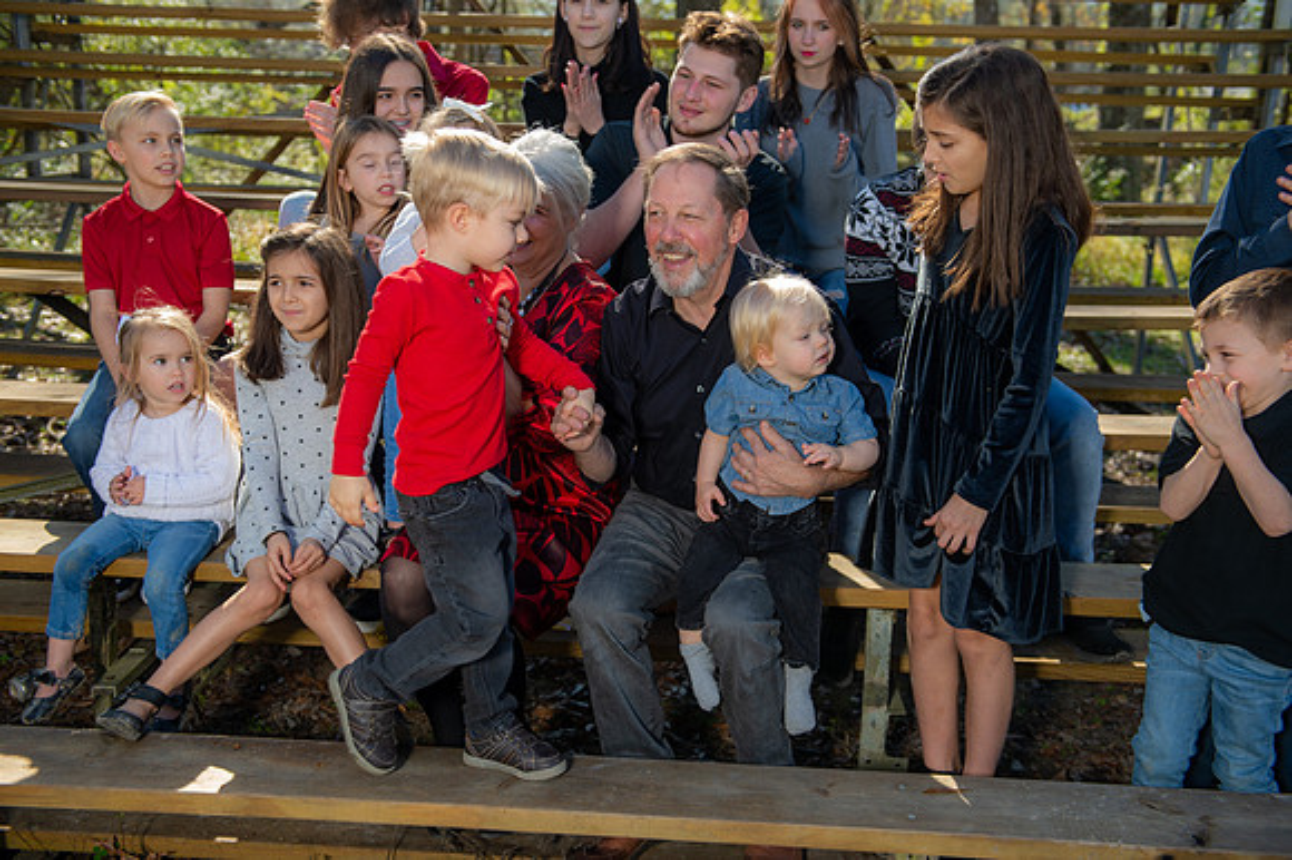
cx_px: 646
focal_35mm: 48
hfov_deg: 41.1
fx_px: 1722
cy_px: 430
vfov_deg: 28.0
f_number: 4
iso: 50
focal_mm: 48
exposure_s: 1/250
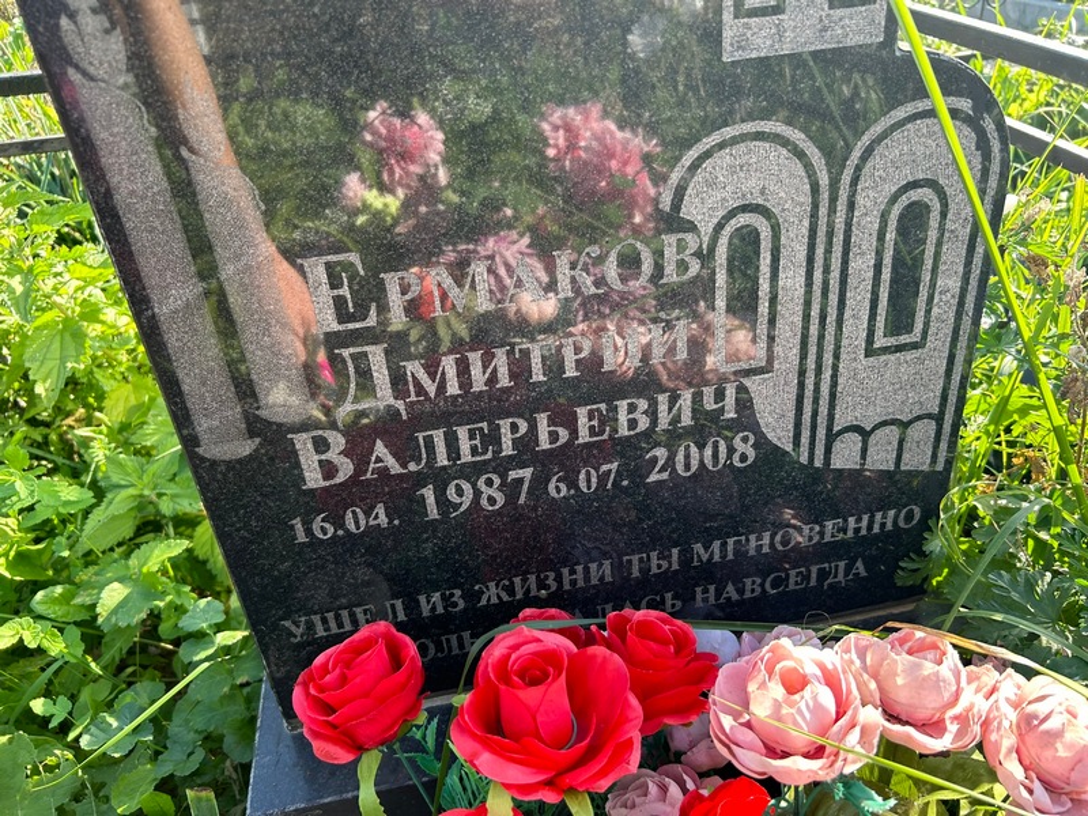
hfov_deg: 67.3
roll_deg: +8.3
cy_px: 408
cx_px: 544
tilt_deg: -33.5
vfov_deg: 53.1
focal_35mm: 26
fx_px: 817
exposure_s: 1/277
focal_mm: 5.7
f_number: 1.5
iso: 50
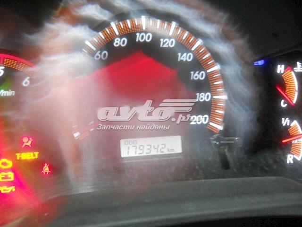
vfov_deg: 35.1
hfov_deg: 45.8
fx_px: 358
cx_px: 151
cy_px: 114
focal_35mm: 41
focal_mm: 6.72
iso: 400
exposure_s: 1/10
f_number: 3.1
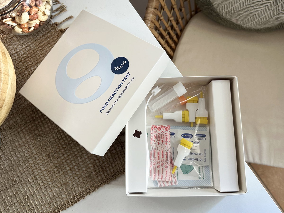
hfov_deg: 71.6
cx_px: 142
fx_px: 197
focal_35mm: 24
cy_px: 106
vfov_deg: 56.8
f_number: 1.8
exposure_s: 1/60
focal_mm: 6.9
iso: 400
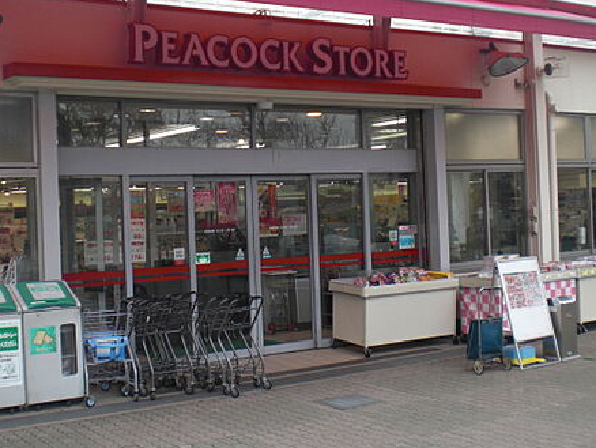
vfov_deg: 28.0
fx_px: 896
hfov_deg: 36.8
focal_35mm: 52
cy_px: 185
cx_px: 271
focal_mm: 6.3
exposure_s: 1/125
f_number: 3.1
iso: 64
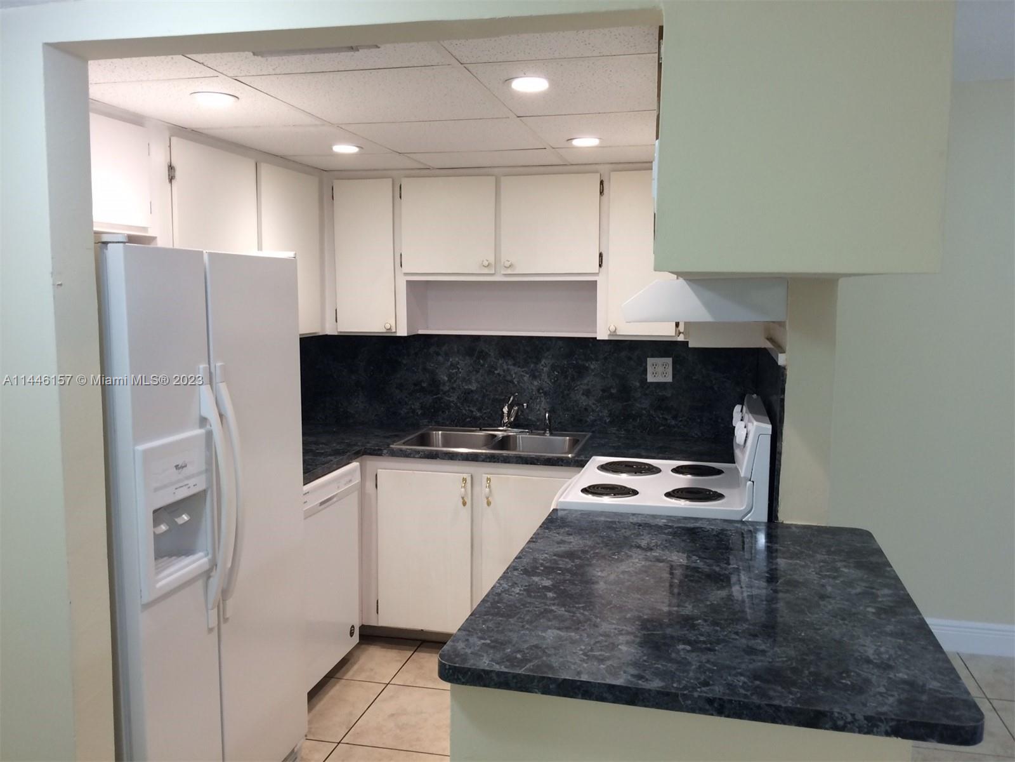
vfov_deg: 48.2
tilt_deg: -6.8
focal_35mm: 29
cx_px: 508
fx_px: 850
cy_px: 381
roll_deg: +0.0
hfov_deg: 61.7
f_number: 2.2
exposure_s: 1/30
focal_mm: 4.15
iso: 50
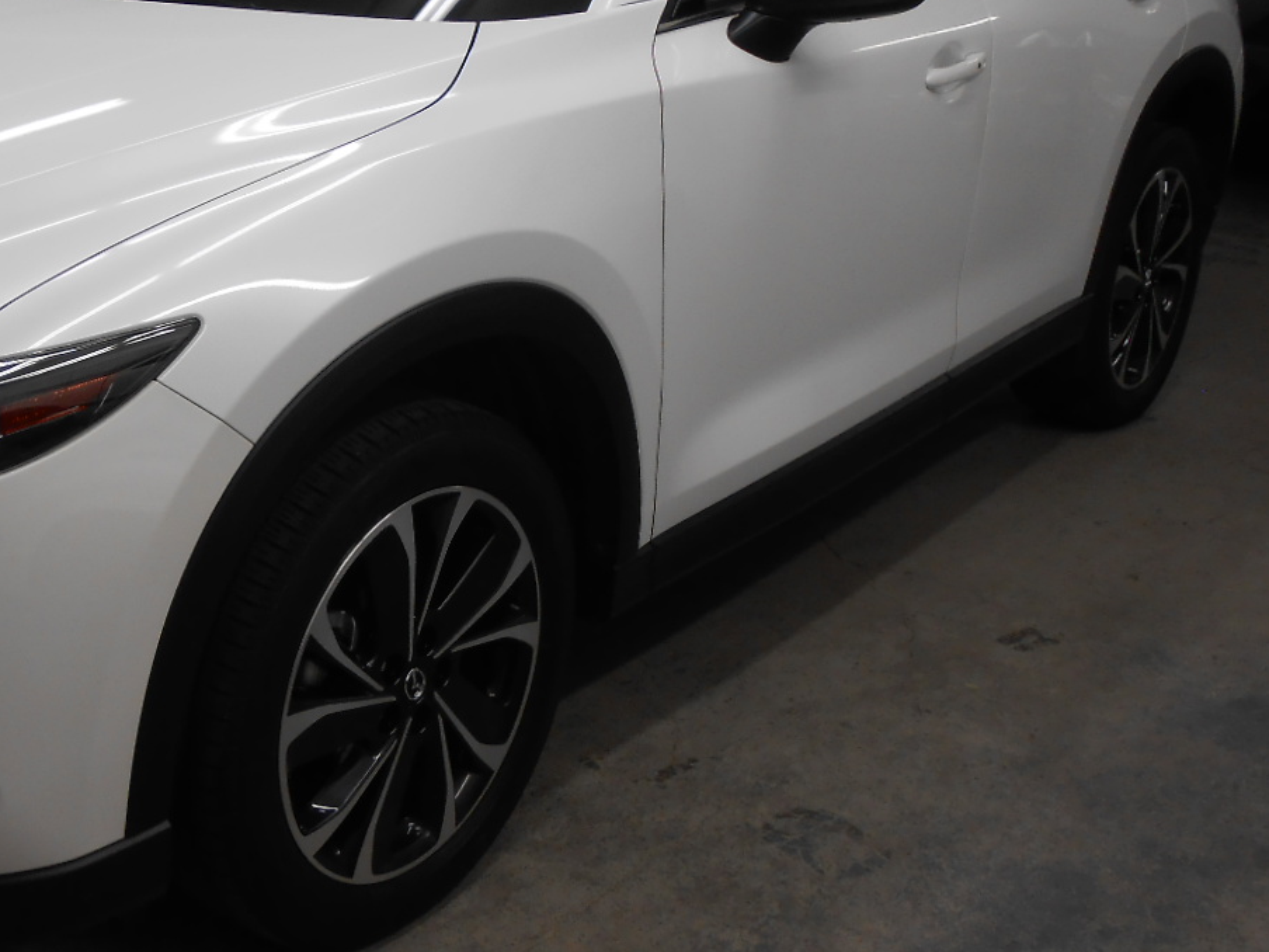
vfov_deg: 31.4
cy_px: 361
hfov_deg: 39.4
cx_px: 233
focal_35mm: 46
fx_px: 1686
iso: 100
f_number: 3.5
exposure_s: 1/30
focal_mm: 4.6
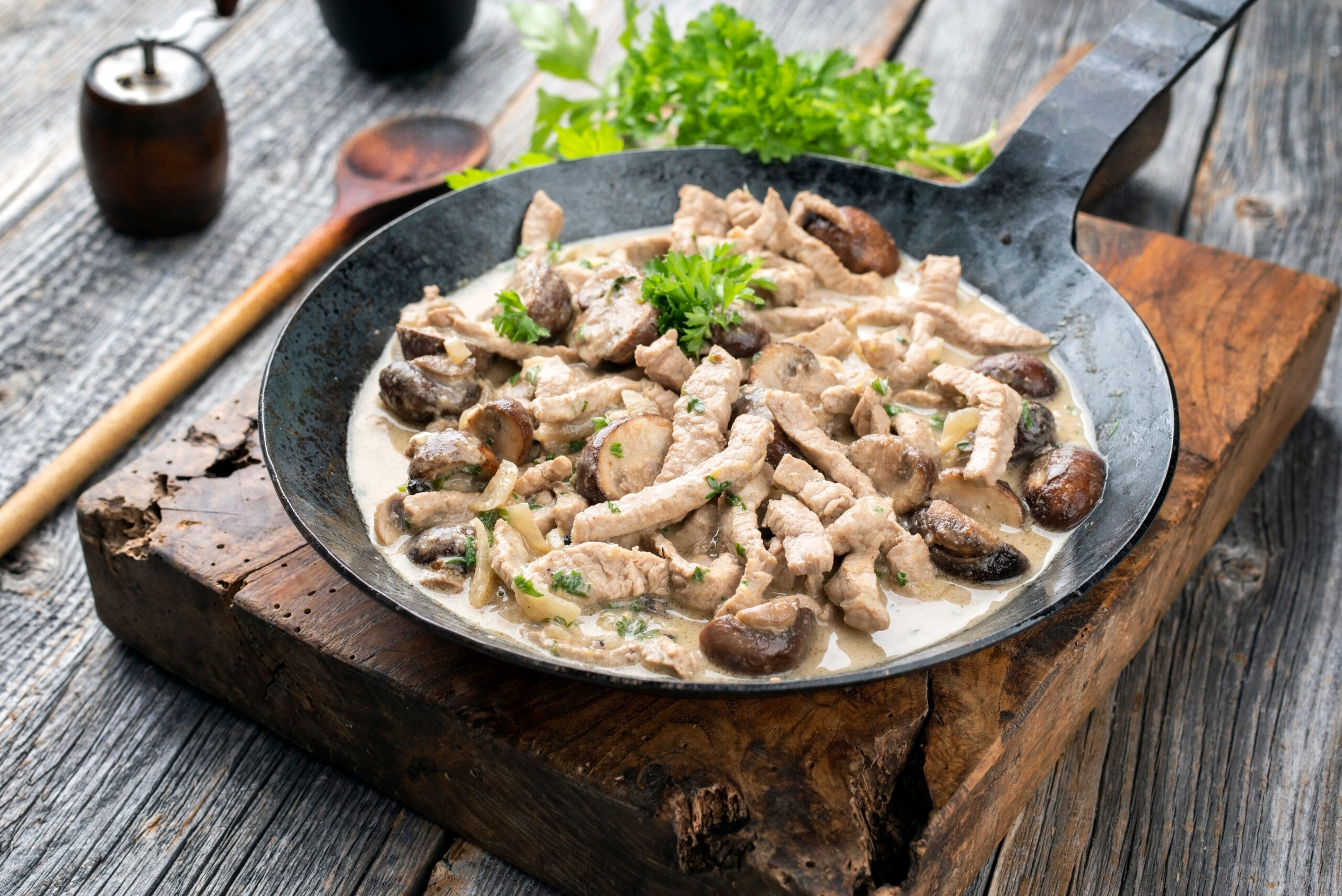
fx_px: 1865
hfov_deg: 39.6
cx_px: 671
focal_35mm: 50
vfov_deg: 27.0
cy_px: 448
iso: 100
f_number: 8
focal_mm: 50
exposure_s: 1/200
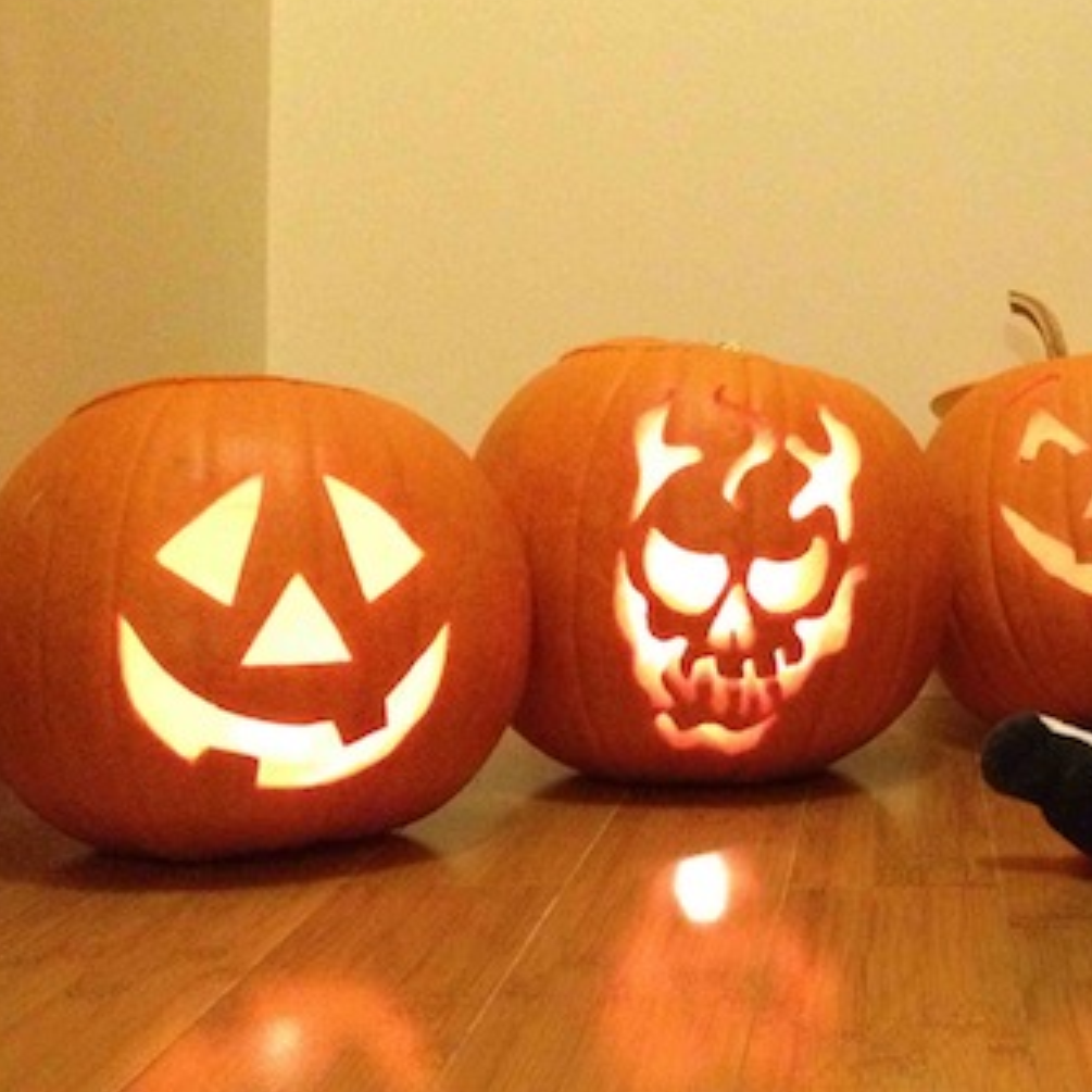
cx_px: 997
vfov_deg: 28.5
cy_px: 430
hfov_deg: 27.5
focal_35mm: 60
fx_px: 2141
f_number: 2.4
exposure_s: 1/15
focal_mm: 4.28
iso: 800
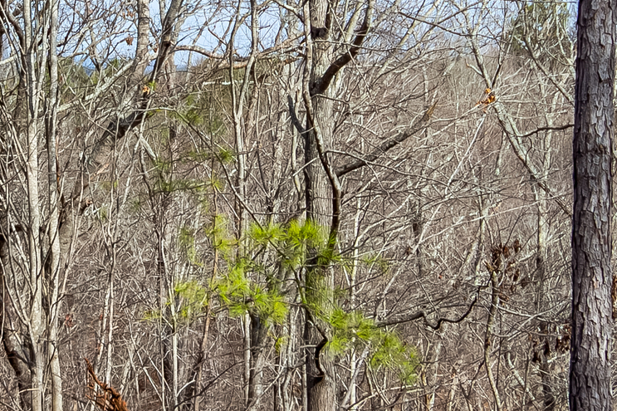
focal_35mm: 124
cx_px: 133
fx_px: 2125
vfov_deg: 11.0
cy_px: 70
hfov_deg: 16.4
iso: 200
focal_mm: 20
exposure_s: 1/2000
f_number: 3.5
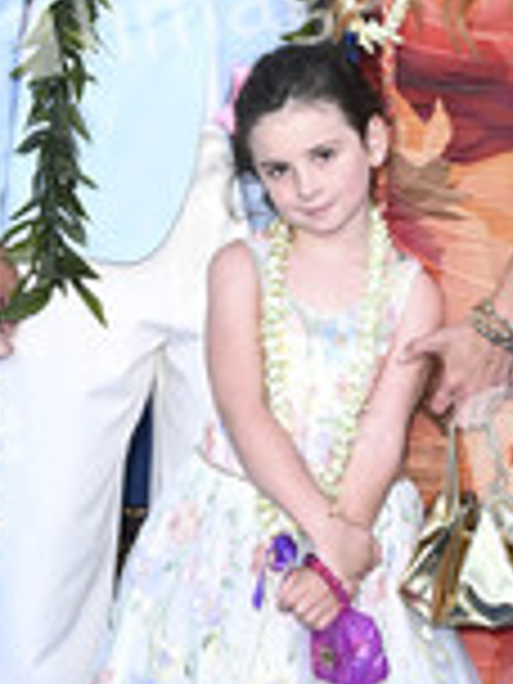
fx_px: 2193
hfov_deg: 13.3
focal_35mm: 111
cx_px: 284
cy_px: 212
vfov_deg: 17.7
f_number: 6.3
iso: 800
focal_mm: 44
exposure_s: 1/250
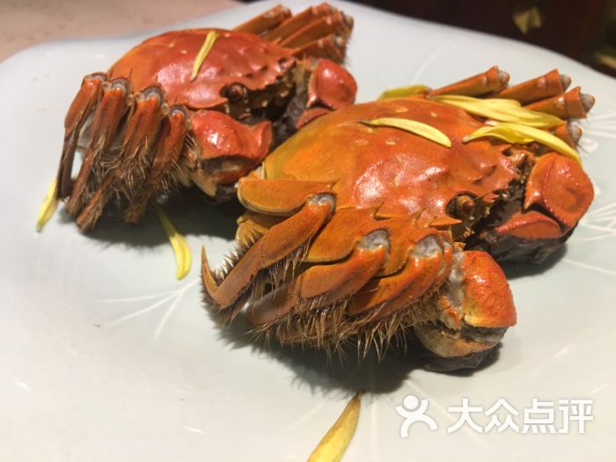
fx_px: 516
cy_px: 231
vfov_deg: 48.2
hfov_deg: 61.7
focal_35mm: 29
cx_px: 308
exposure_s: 1/17
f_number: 2.2
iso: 50
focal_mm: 4.15
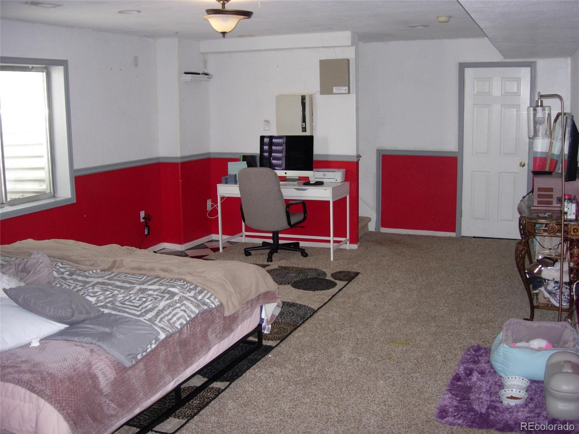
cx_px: 290
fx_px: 636
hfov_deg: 49.0
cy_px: 217
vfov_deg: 37.7
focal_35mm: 38
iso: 115
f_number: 2.8
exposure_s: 1/93.1
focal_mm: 7.8
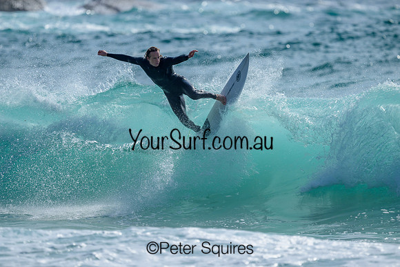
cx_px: 200
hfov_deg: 2.6
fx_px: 8891
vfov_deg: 1.7
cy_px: 134
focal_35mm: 800
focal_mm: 800
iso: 140
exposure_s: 1/2000
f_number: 6.3
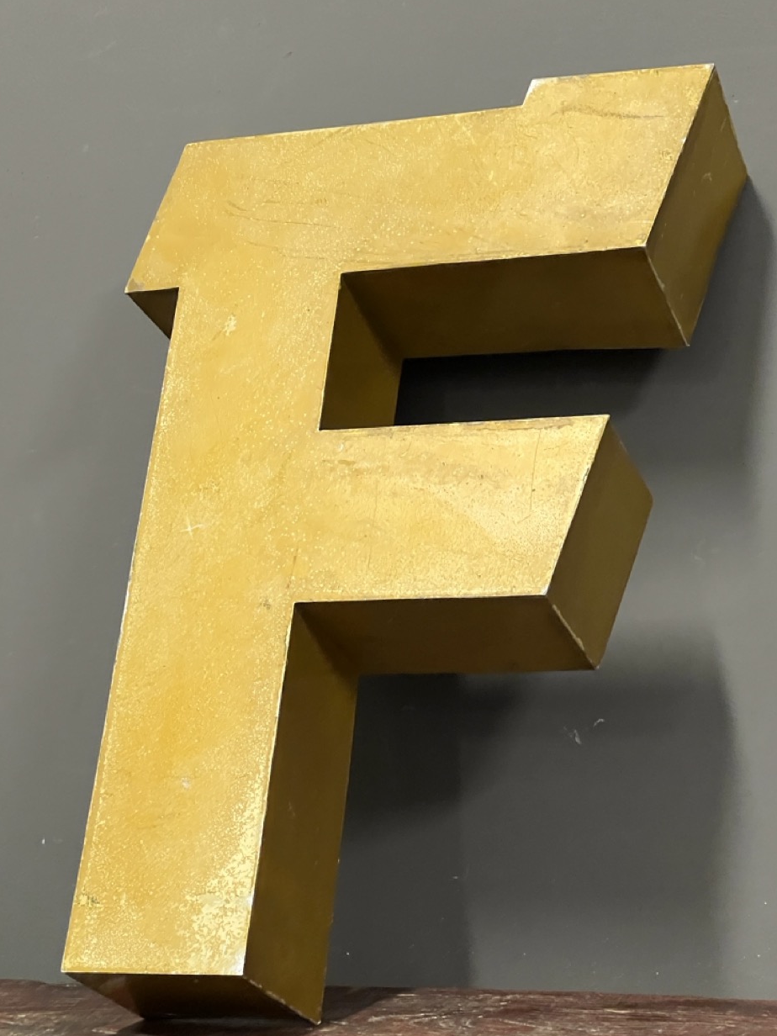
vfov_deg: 24.4
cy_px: 536
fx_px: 2394
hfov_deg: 18.4
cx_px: 401
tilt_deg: +4.1
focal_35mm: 80
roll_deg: +2.4
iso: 1000
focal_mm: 9
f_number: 2.8
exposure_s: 1/34
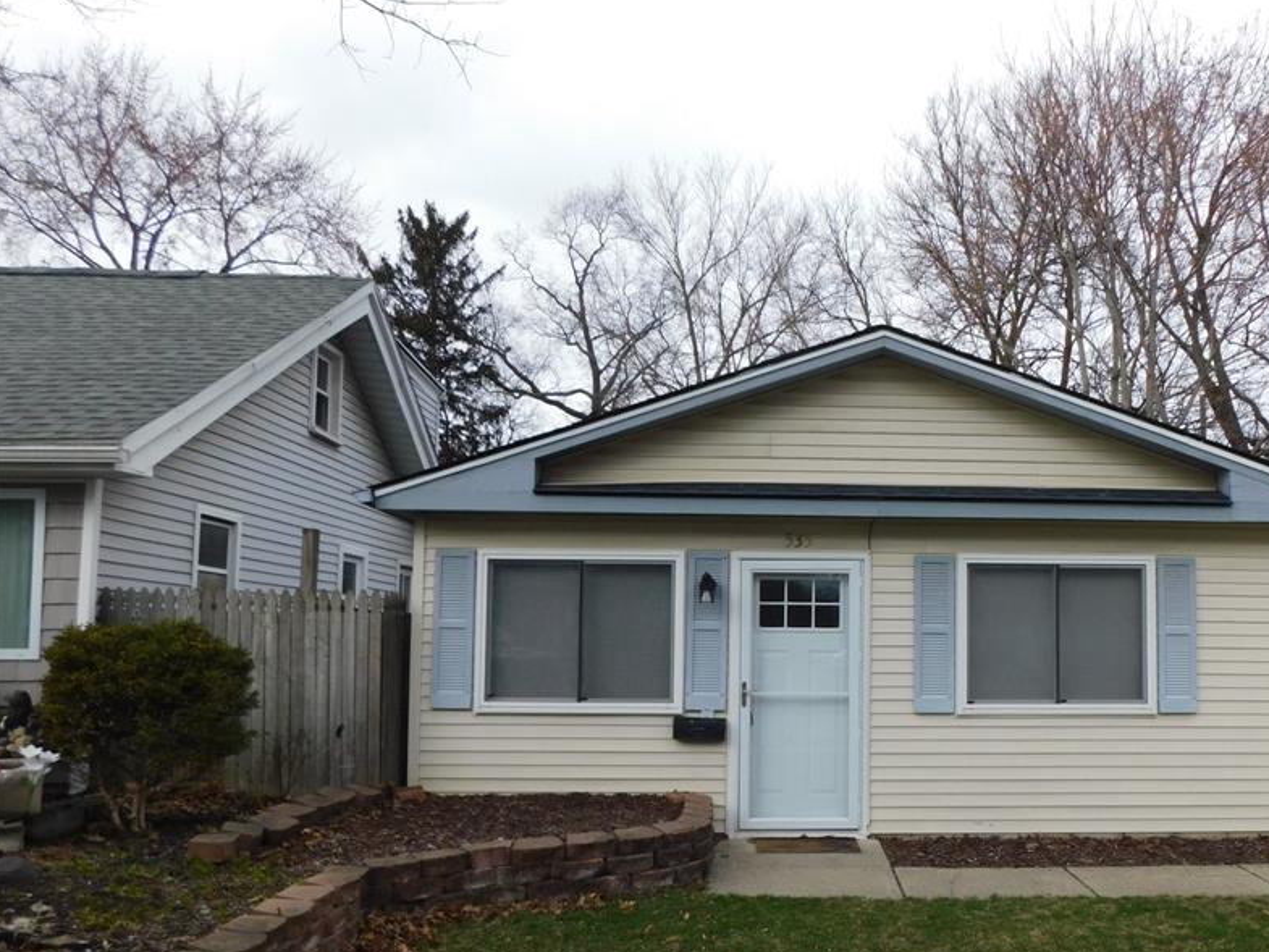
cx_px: 821
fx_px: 1100
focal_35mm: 30
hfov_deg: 58.9
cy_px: 600
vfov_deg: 46.4
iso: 125
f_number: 3
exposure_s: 1/1000
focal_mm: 4
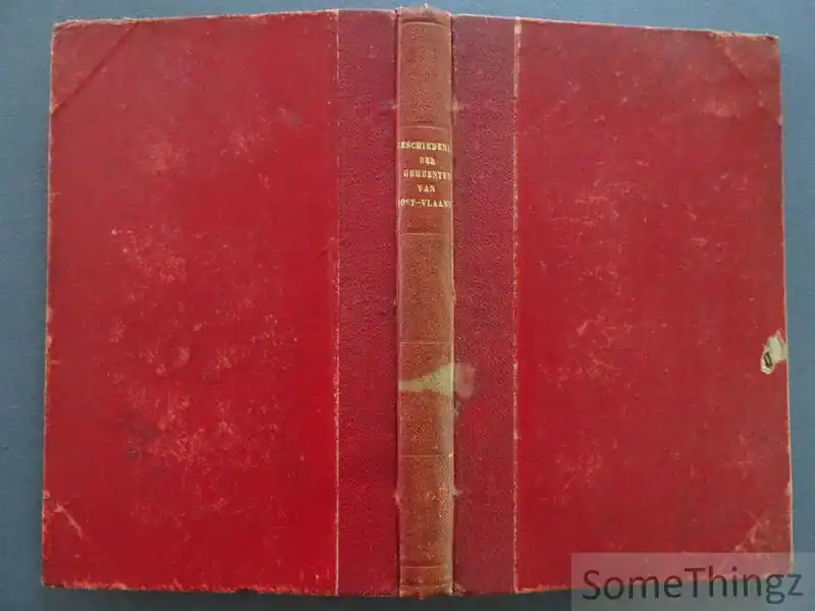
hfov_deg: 71.6
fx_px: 565
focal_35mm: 24
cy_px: 306
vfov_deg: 56.8
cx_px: 408
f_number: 3.5
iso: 1000
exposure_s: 1/30
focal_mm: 4.1
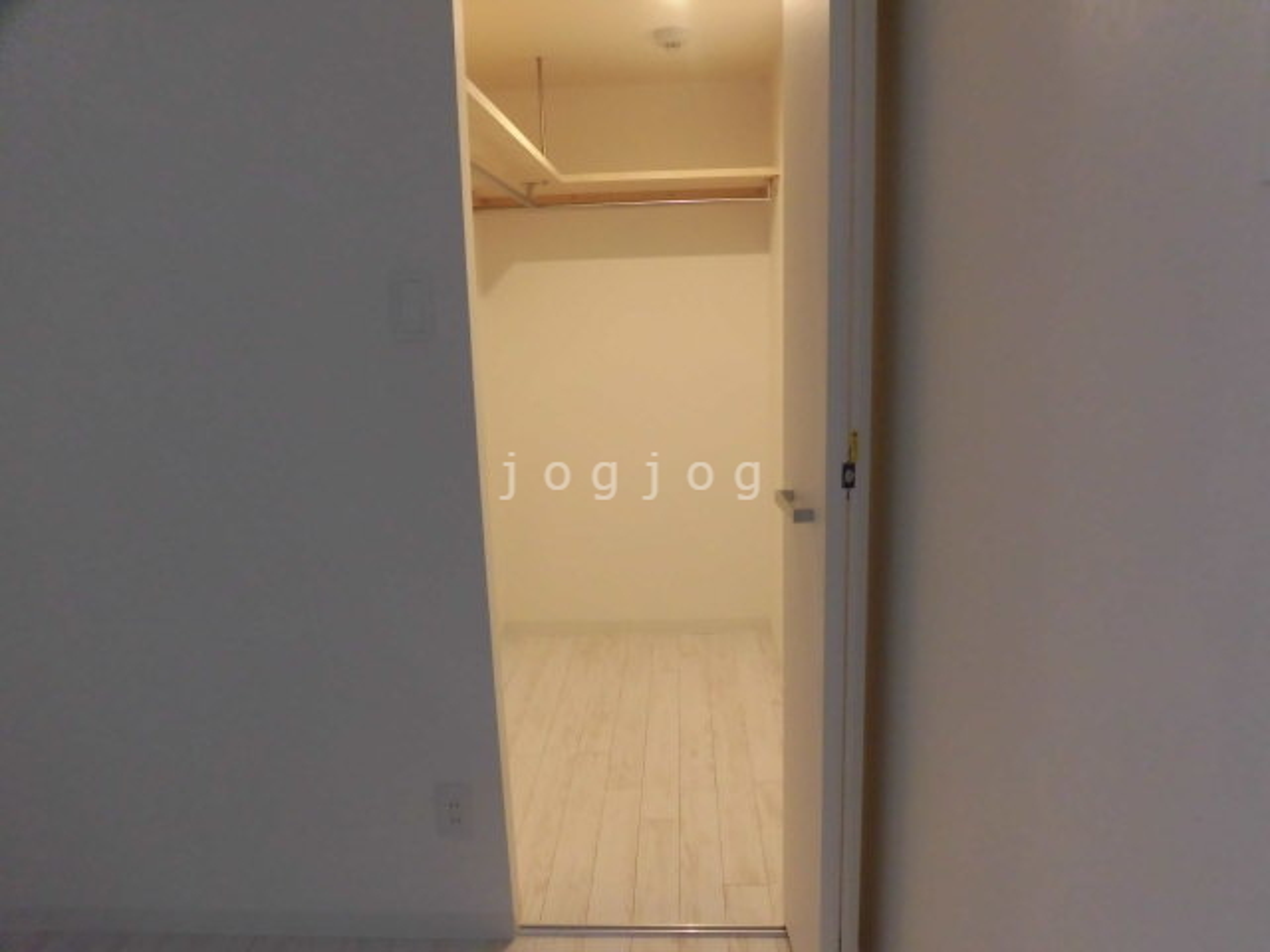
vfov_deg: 56.8
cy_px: 476
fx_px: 881
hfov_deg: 71.6
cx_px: 635
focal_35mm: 24
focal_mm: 4.3
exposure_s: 1/40
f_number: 3.1
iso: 320
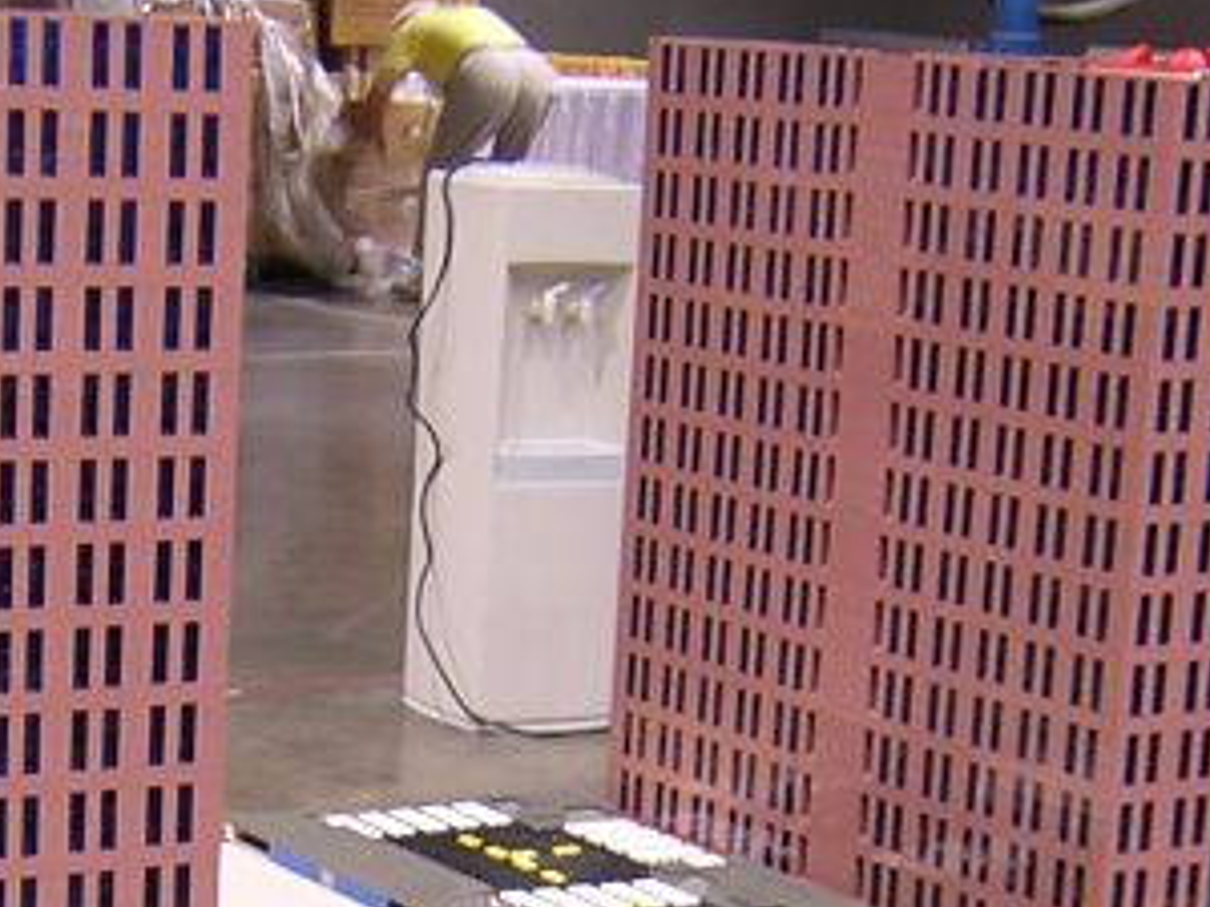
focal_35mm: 96
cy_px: 903
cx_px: 359
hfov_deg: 20.3
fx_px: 3356
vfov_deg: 15.1
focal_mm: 4.7
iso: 101
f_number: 2.6
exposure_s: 1/3.7
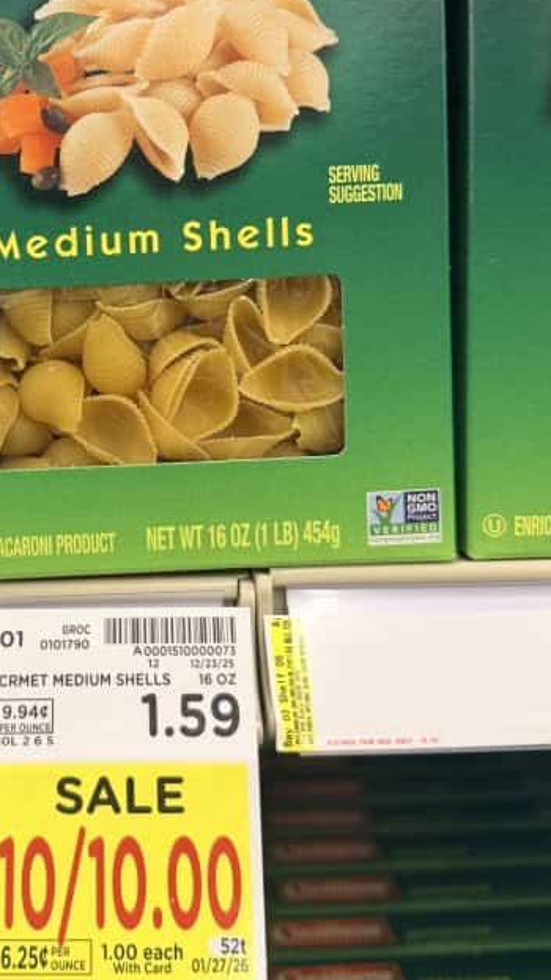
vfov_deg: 46.9
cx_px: 99
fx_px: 1118
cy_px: 367
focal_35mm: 43
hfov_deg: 27.1
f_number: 1.8
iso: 125
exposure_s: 1/64
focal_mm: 6.8
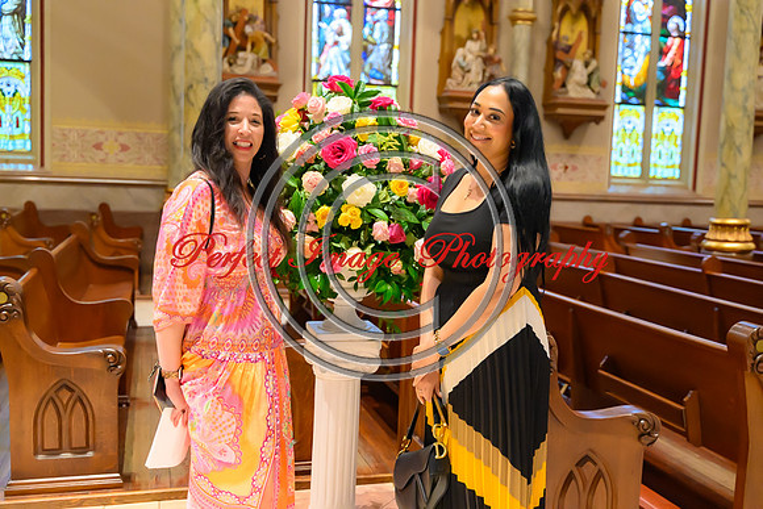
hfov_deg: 50.7
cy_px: 254
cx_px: 382
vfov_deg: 35.1
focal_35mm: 38
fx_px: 806
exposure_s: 1/100
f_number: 2.8
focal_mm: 38
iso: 5000
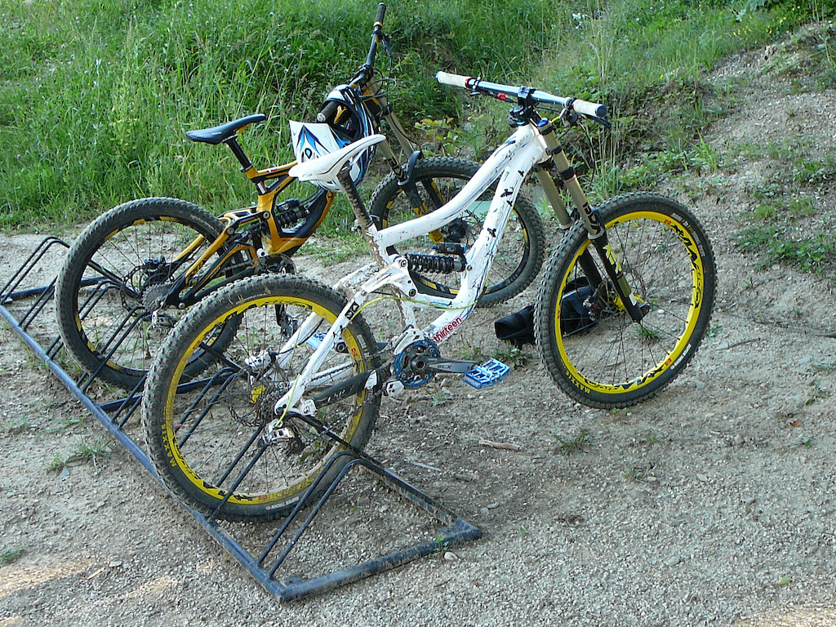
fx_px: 1352
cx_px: 418
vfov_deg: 26.1
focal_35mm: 56
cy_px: 314
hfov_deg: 34.3
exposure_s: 1/50
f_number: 3.2
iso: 100
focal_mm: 6.7
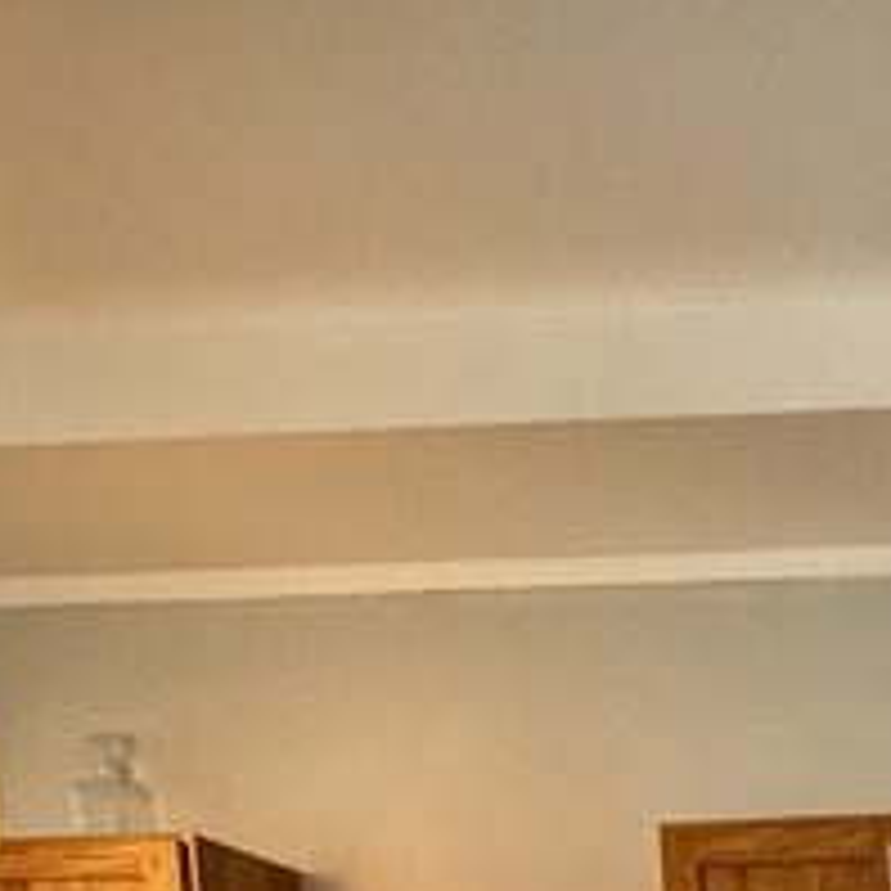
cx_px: 1107
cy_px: 1332
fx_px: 1456
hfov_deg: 28.8
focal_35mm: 50
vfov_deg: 25.6
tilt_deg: -5.4
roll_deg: +1.7
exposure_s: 1/60
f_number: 2.2
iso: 800
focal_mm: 2.22
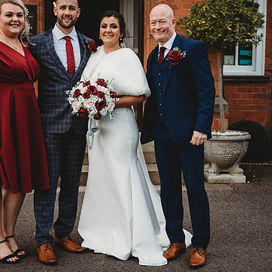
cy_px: 126
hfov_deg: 26.1
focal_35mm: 66
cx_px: 129
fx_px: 587
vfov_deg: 26.1
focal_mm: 43
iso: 100
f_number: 2.8
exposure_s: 1/500
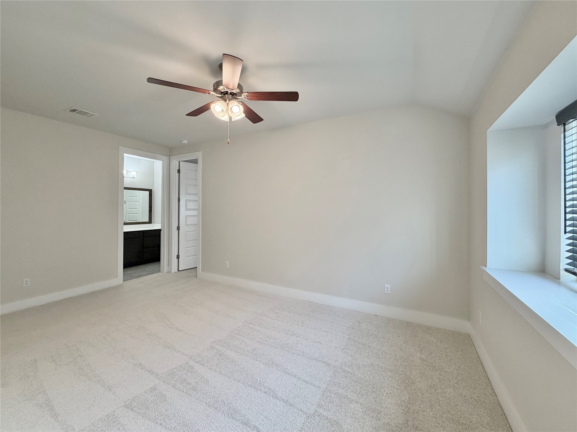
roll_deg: +0.4
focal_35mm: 14
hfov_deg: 102.1
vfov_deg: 85.7
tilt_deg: -0.5
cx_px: 288
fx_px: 233
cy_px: 216
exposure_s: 1/120
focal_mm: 2.22
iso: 160
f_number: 2.2
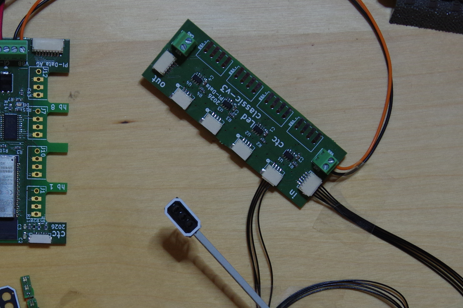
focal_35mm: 122
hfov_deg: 16.8
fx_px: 1567
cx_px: 148
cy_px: 215
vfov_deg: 11.2
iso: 800
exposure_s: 1/80
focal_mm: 36
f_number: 6.3
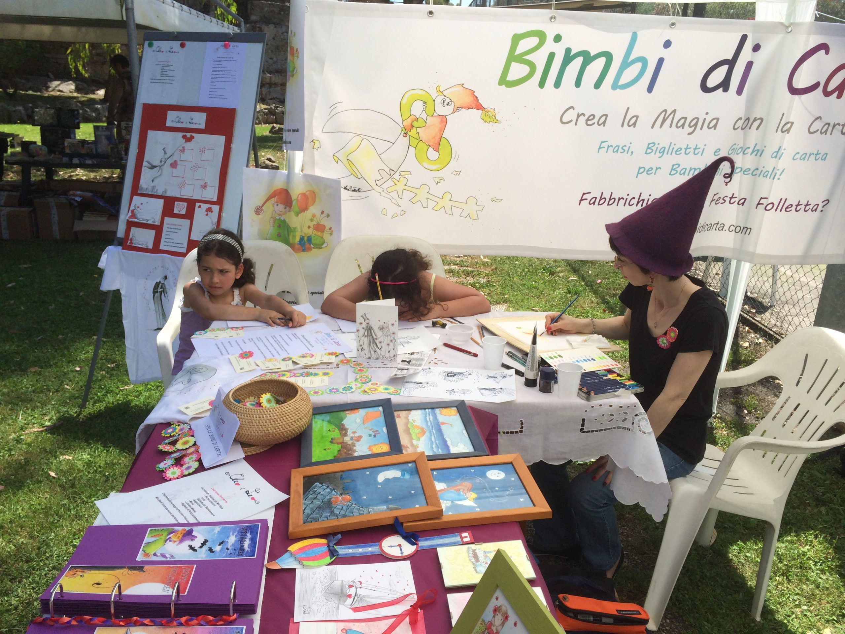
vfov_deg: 46.8
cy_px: 317
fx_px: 732
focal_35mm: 30
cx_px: 422
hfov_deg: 60.0
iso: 32
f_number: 2.2
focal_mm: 4.12
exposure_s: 1/1642
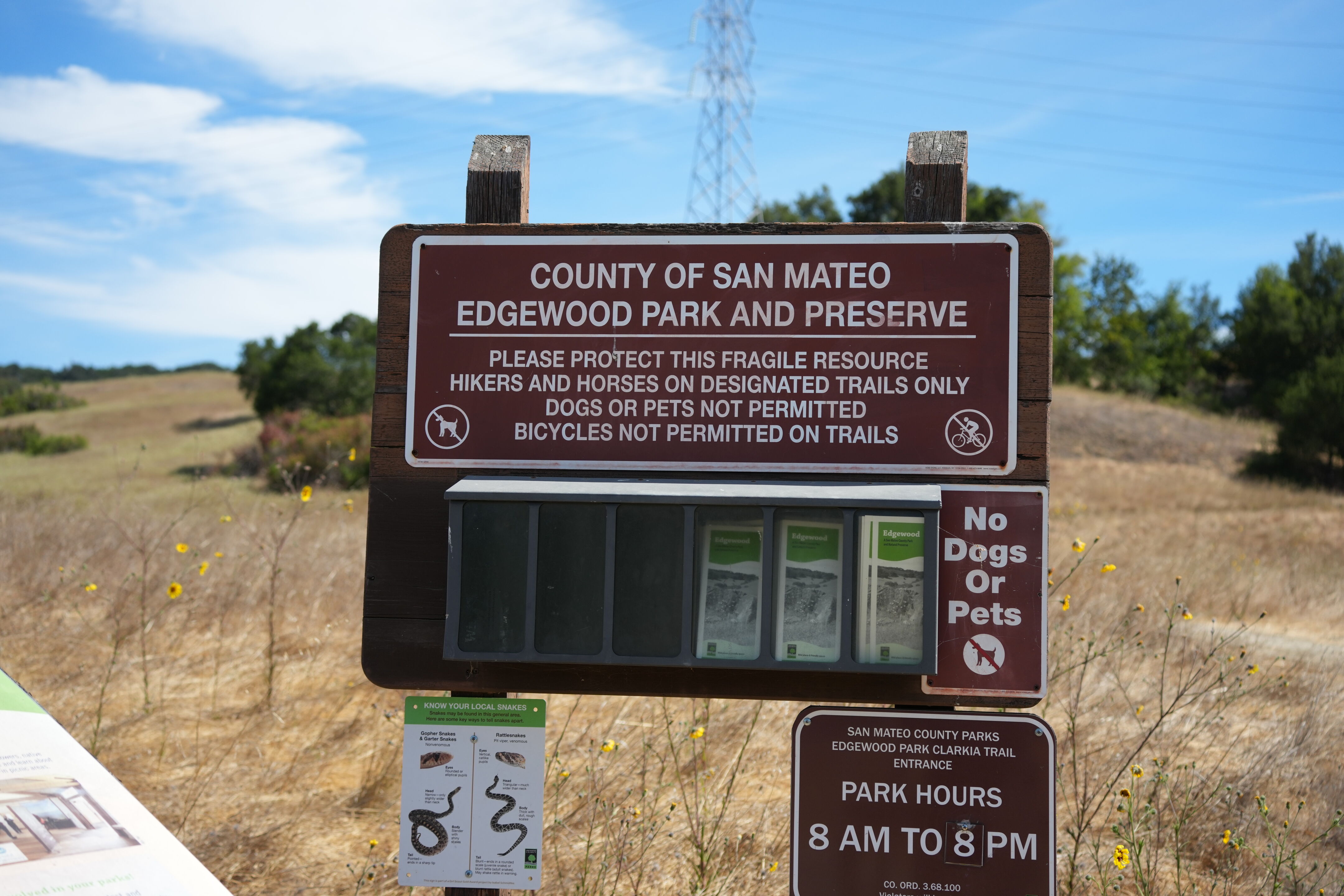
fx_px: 1867
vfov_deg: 27.0
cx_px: 672
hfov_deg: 39.6
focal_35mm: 50
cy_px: 448
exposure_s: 1/1600
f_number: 4.5
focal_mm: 50
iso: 320
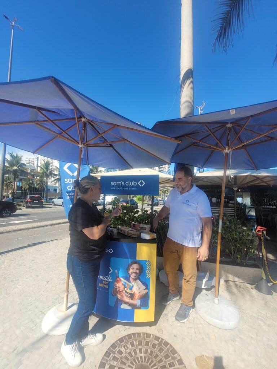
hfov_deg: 89.9
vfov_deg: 106.2
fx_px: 139
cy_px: 184
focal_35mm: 13
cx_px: 138
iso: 40
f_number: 2.2
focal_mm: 1.74
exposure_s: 1/1154
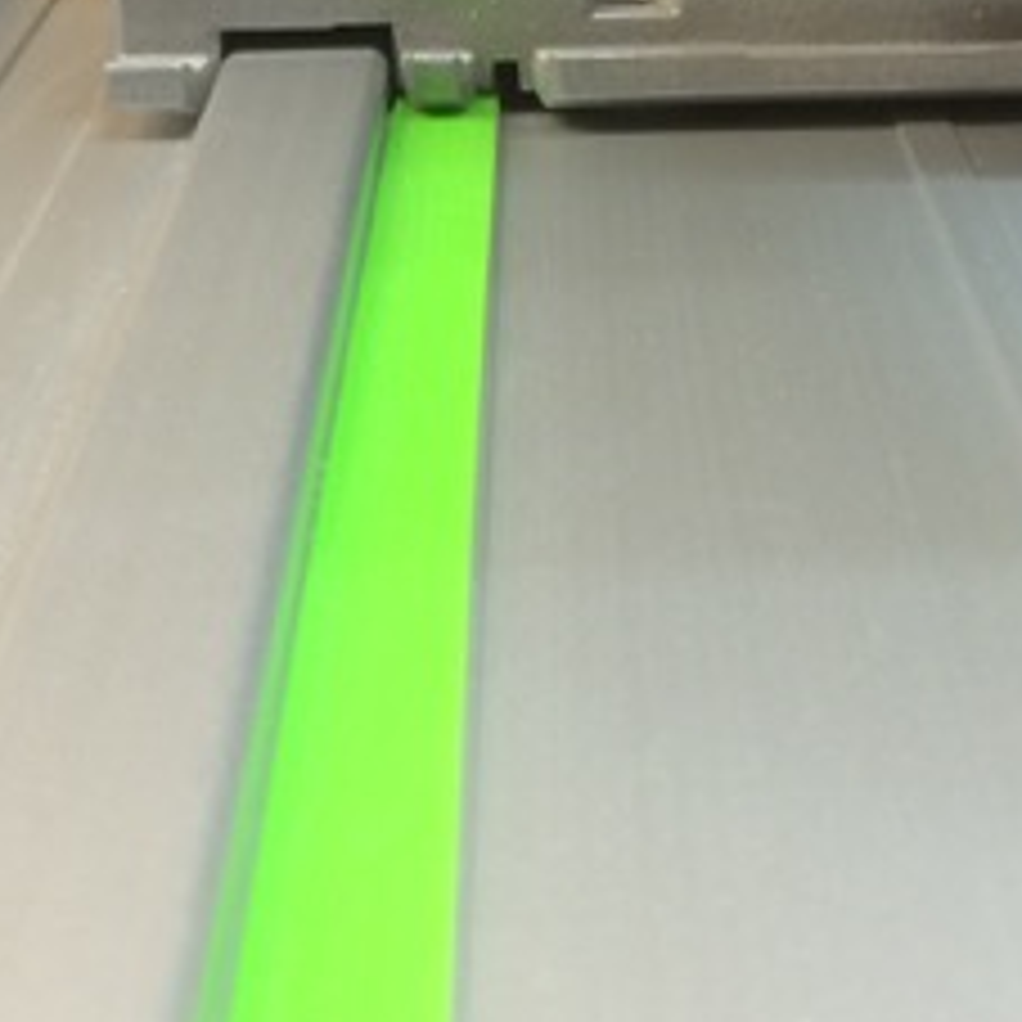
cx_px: 549
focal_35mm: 79
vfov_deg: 21.9
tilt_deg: -21.2
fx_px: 2639
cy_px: 358
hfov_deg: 21.9
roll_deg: +0.8
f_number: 2.2
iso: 80
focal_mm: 4.15
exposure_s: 1/33
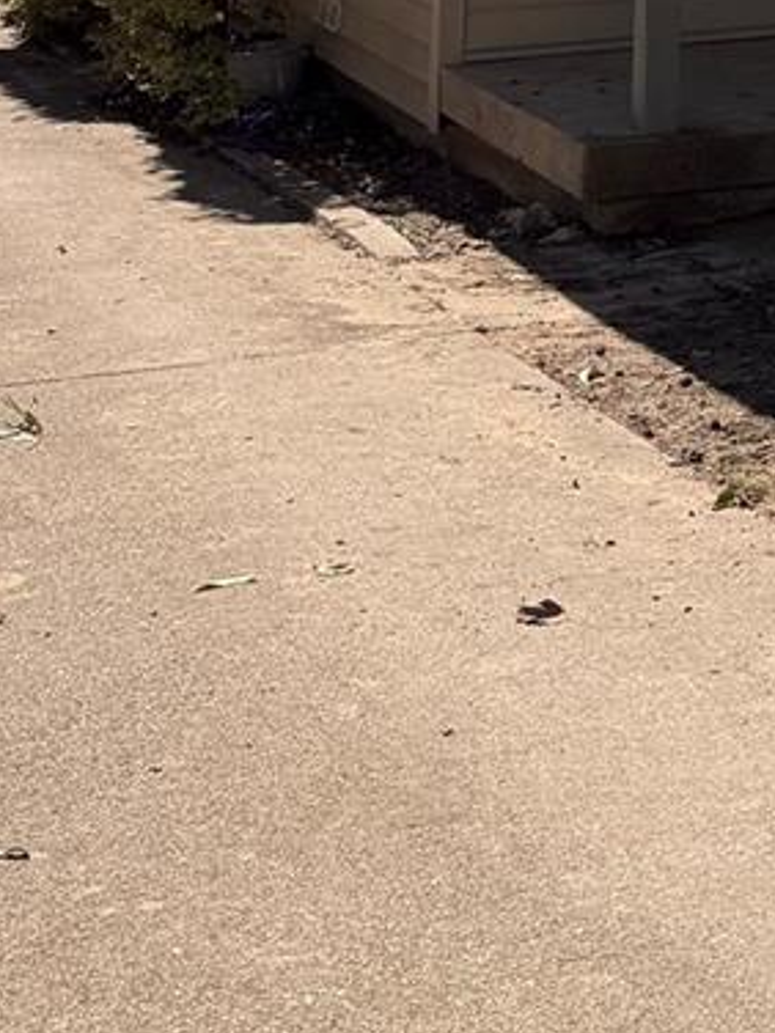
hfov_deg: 13.8
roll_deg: +0.6
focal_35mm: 98
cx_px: 1308
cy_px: -445
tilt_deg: +0.1
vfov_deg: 18.2
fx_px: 2925
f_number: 1.78
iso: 80
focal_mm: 6.76
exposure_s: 1/3759
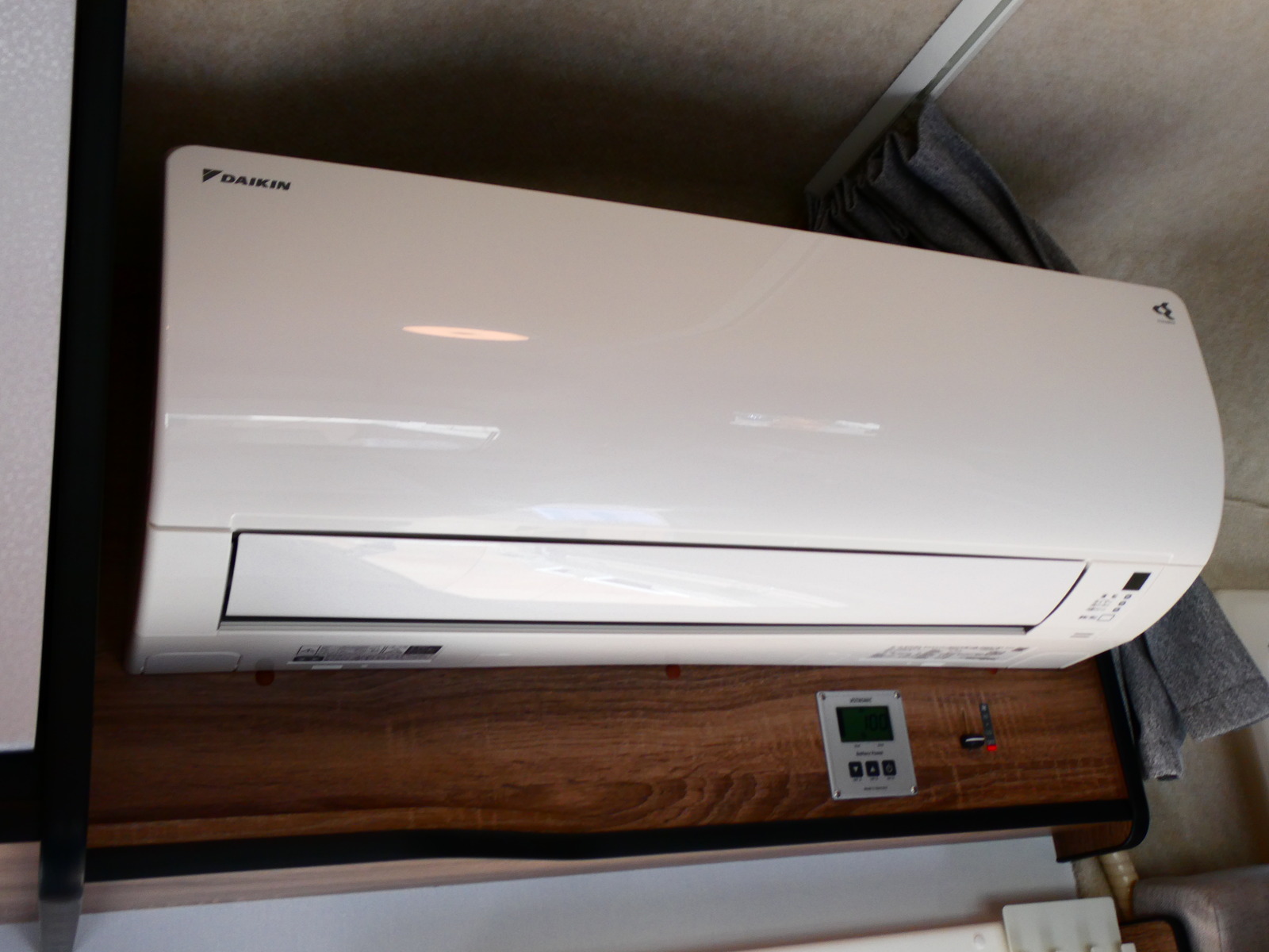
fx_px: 1283
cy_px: 476
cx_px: 634
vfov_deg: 40.7
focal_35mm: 35
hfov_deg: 52.6
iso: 80
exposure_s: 1/125
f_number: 3.7
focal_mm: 6.3
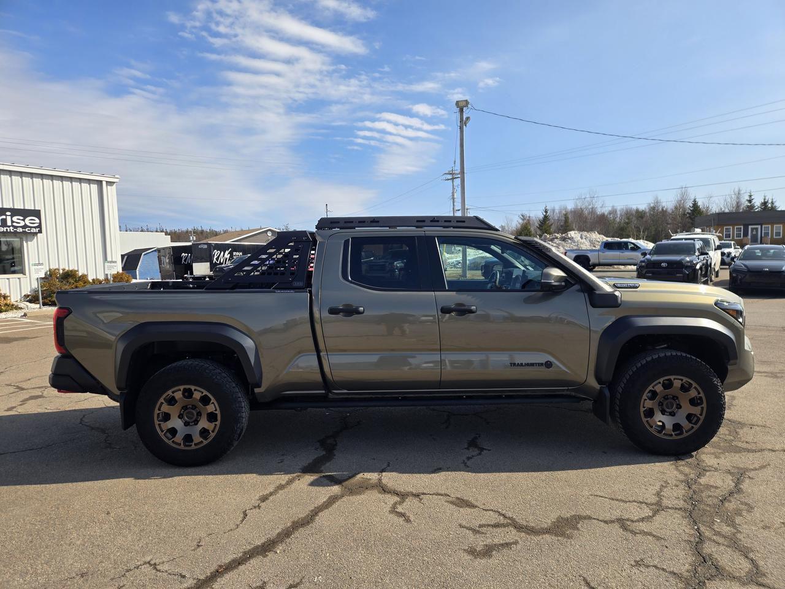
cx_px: 392
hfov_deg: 73.9
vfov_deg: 58.9
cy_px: 294
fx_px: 522
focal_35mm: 23
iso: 25
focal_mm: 5.4
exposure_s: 1/1571
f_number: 1.8
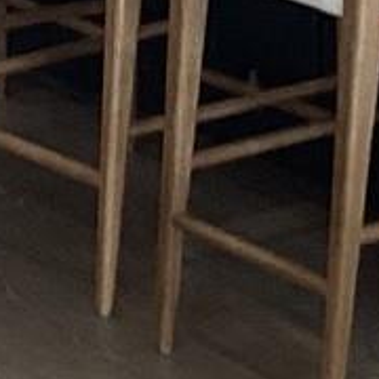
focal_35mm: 244
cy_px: -463
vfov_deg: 6.9
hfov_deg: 7.2
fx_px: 3022
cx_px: 343
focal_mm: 3.3
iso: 50
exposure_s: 1/60
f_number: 2.4
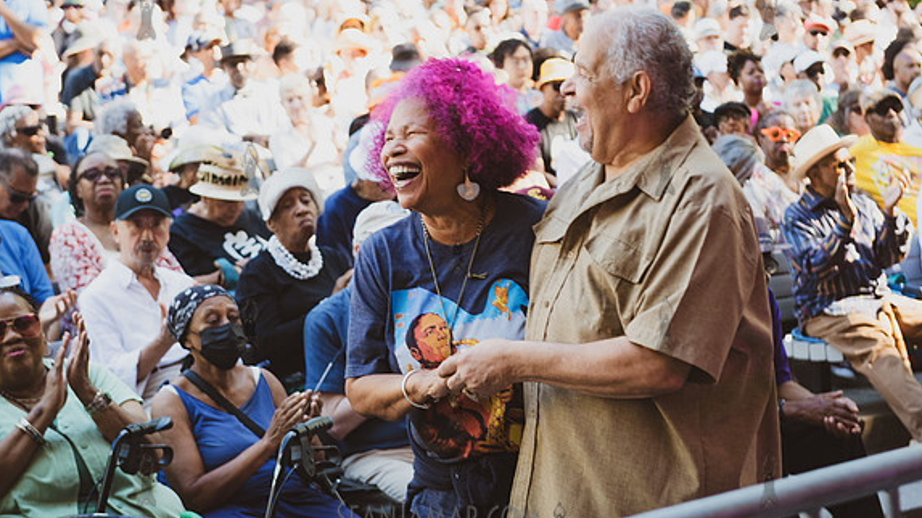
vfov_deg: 14.2
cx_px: 423
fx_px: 2078
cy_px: 222
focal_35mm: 85
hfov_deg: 25.0
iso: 1000
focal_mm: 70
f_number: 4
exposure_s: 1/320
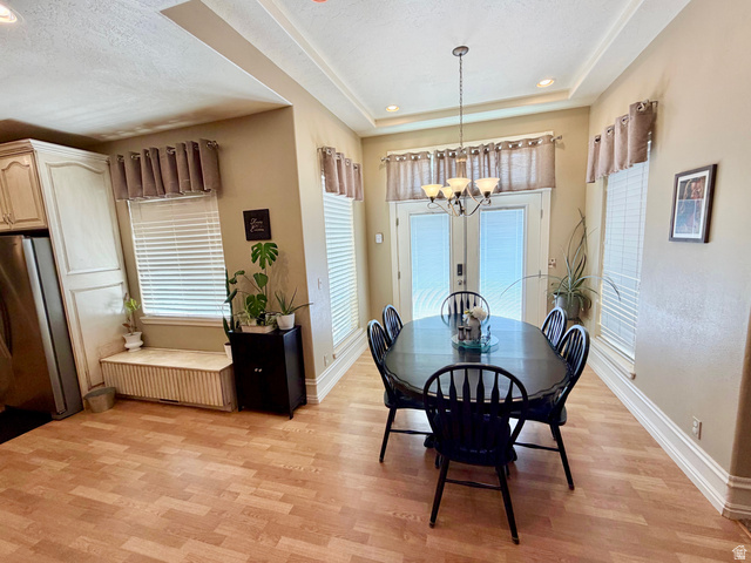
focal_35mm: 14
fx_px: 304
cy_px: 282
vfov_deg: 85.7
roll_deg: +0.1
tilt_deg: -7.5
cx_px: 376
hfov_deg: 102.1
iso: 100
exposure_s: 1/120
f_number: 2.2
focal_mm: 2.22
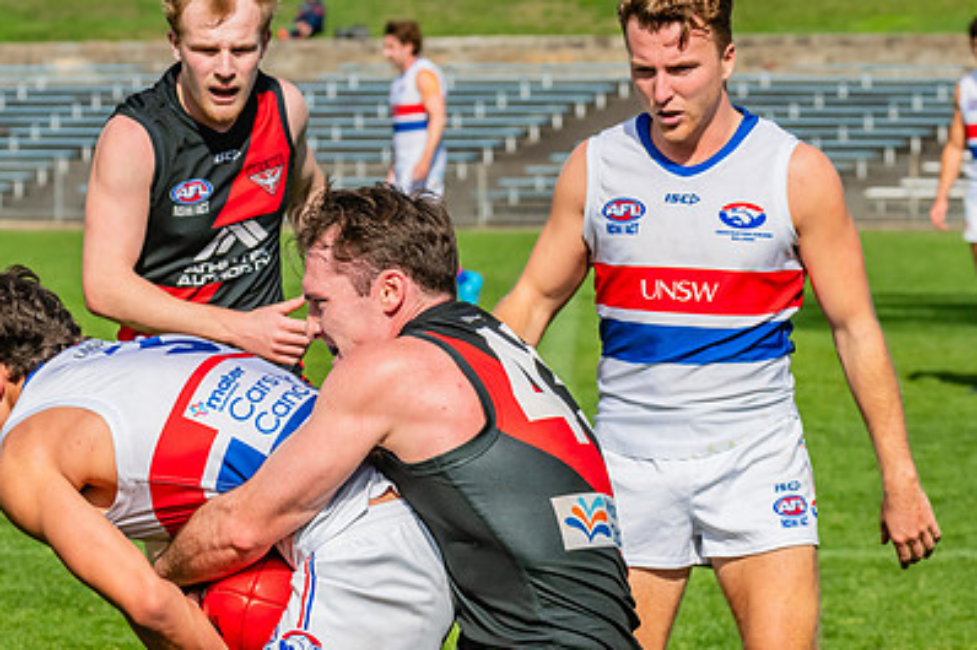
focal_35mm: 272
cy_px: 271
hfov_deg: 7.6
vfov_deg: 5.0
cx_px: 321
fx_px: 7378
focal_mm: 170
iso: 800
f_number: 13
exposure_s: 1/1600
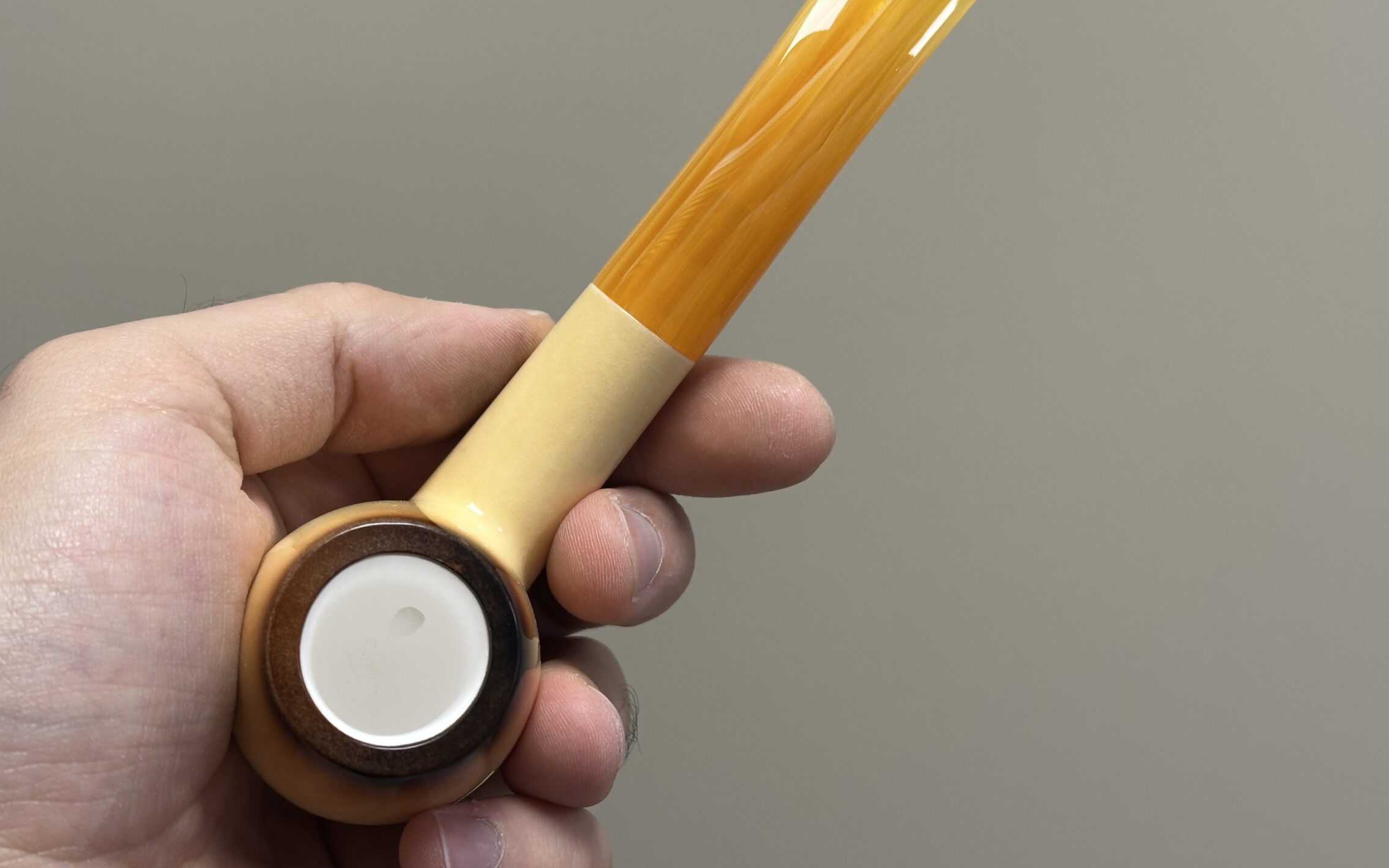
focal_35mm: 57
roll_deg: +3.9
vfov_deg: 22.7
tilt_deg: -17.5
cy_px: 343
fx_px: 2158
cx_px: 624
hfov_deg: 35.7
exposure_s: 1/100
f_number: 1.78
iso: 64
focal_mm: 6.86
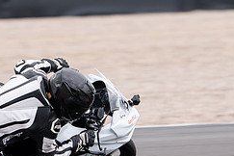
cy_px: 140
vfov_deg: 1.0
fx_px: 8703
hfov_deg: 1.5
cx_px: 36
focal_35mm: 1339
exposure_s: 1/400
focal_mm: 400
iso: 320
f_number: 4.5
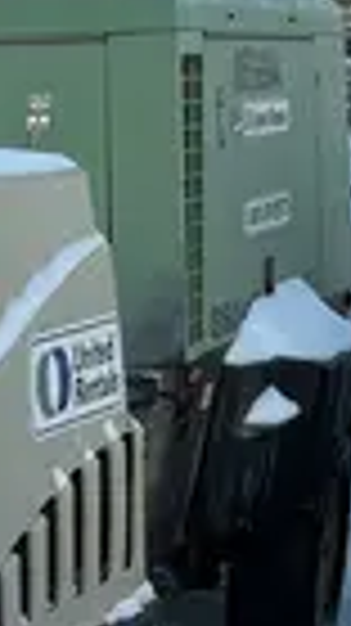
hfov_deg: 7.1
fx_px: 2470
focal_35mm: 149
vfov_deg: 13.3
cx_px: -752
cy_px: 1029
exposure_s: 1/122
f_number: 1.6
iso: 32
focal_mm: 5.1
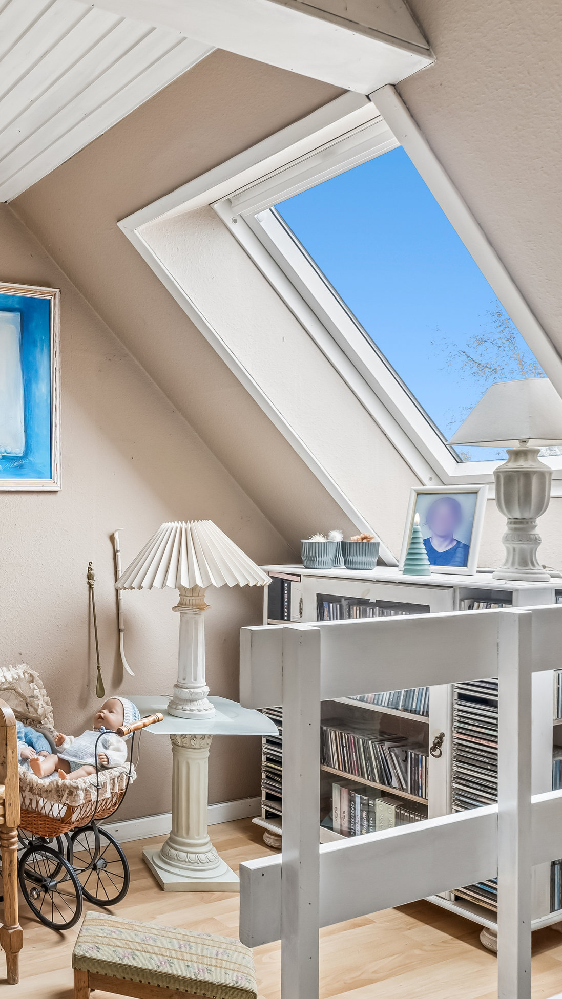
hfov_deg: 33.0
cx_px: -80
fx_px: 801
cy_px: 512
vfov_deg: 63.9
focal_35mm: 30
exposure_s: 1/2.5
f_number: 8
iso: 200
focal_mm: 12.5
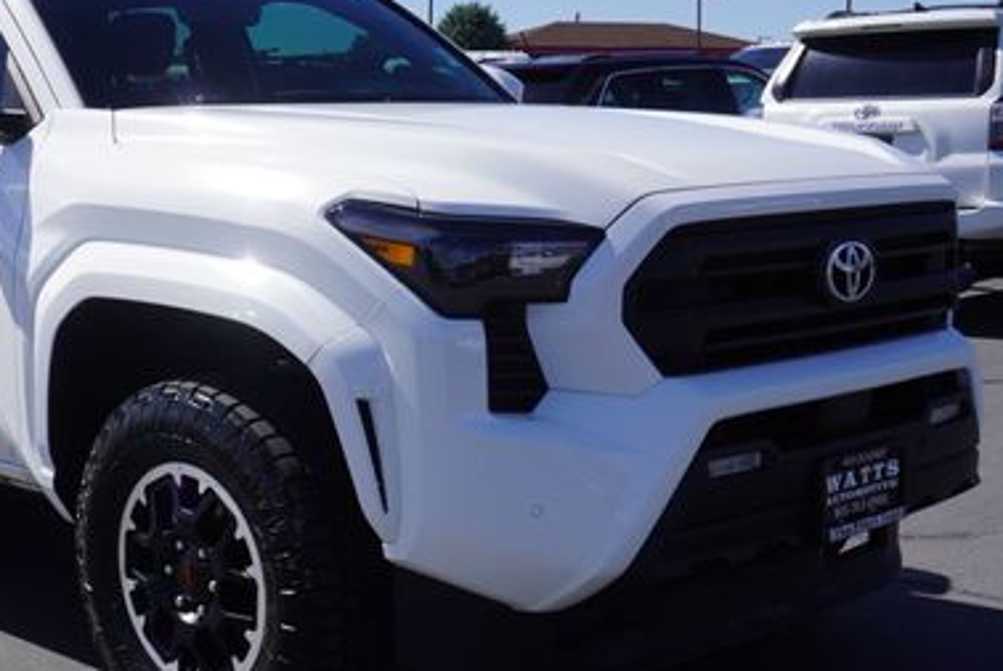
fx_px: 1701
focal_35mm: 61
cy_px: 361
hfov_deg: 32.1
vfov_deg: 22.3
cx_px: 220
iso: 100
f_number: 11
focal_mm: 24
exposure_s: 1/200
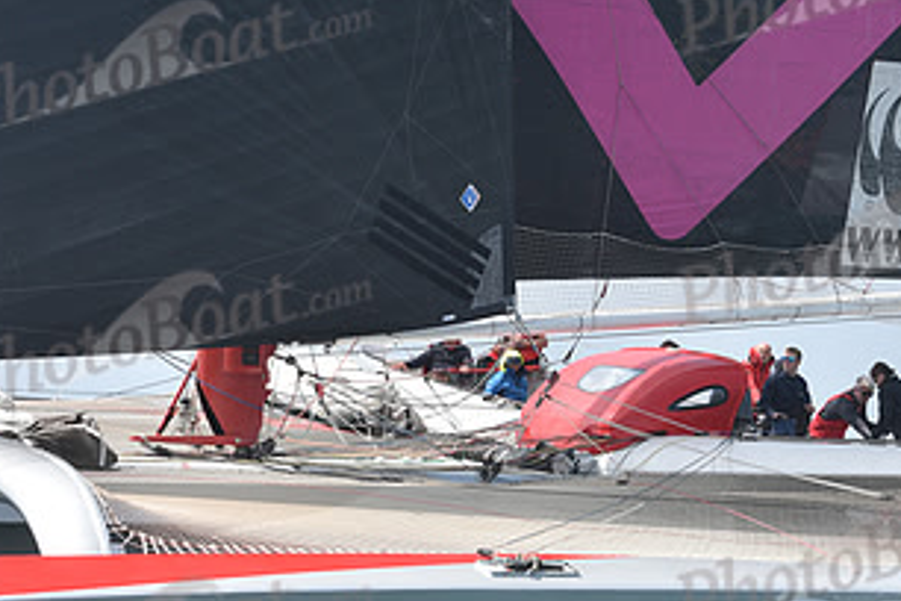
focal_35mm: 161
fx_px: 4029
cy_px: 443
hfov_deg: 12.8
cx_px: 527
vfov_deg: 8.5
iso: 320
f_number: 8
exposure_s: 1/1000
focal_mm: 85
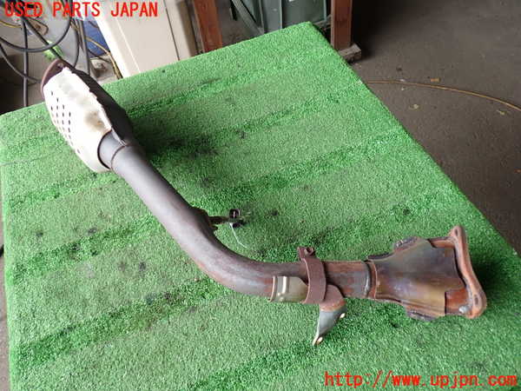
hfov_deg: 56.8
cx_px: 260
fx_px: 482
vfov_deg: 44.2
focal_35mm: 32
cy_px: 196
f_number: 2.4
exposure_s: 1/80
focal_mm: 5.79
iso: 100
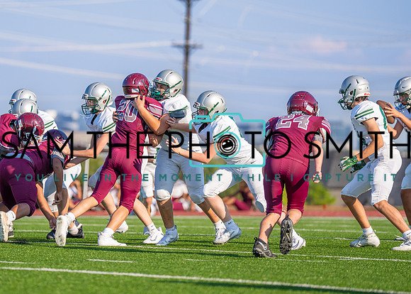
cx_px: 150
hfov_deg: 7.2
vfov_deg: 5.1
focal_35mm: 282
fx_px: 3287
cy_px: 148
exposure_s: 1/2500
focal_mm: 200
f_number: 2.8
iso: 125
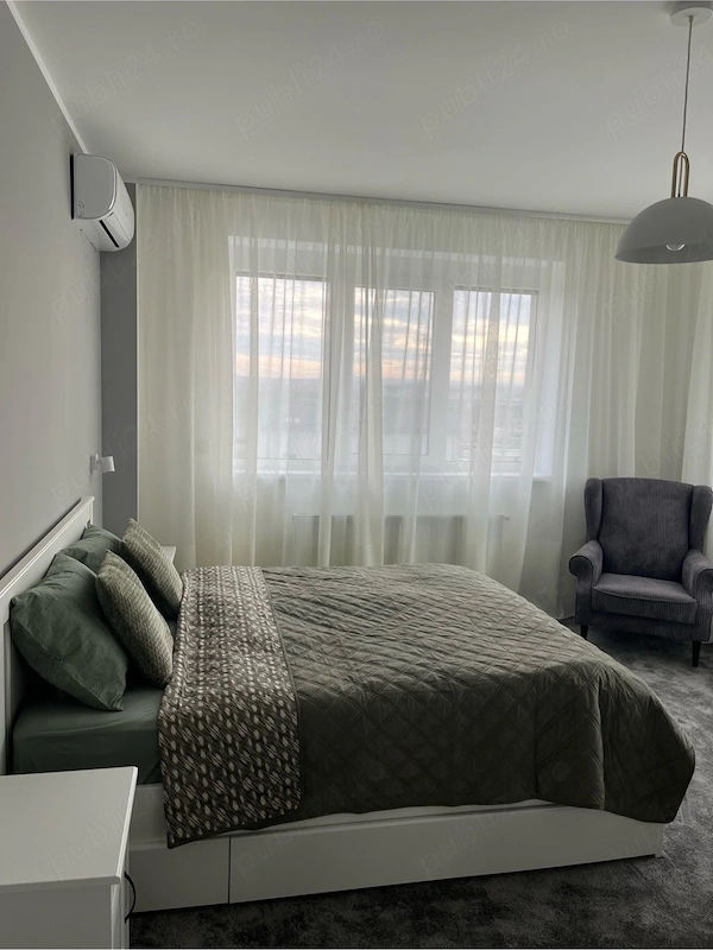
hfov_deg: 53.1
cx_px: 356
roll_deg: -1.4
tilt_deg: -5.3
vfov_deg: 67.3
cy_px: 475
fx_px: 714
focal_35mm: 26
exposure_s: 1/130
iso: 32
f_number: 1.6
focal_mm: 5.1
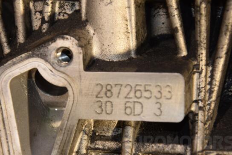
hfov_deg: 13.8
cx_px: 114
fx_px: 960
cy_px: 85
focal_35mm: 149
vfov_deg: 9.2
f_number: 5.6
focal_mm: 90
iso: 800
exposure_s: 1/80
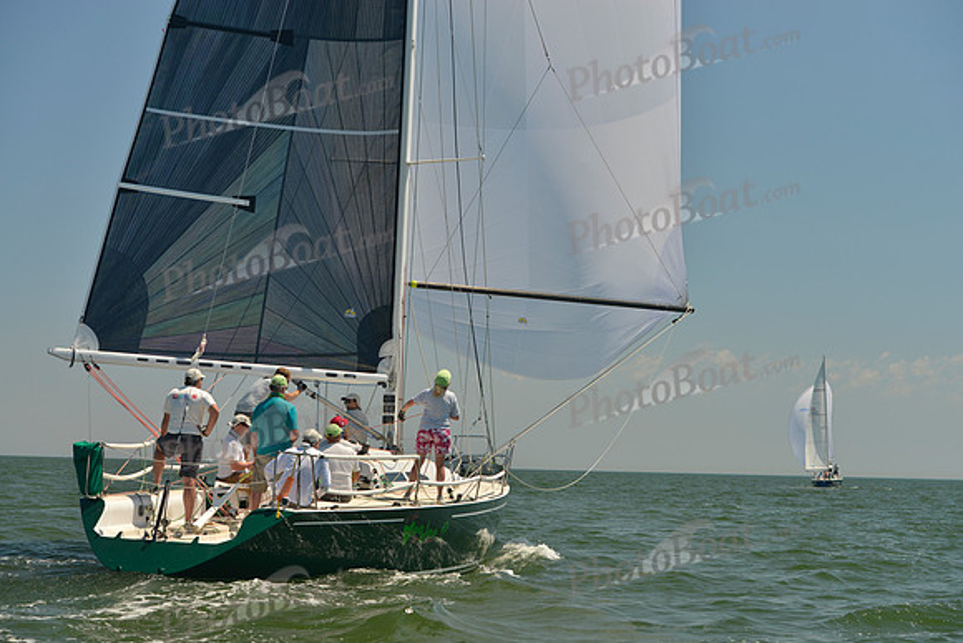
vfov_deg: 19.5
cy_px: 322
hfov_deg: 28.8
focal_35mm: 70
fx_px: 1873
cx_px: 482
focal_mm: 70
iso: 200
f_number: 6.3
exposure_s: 1/640
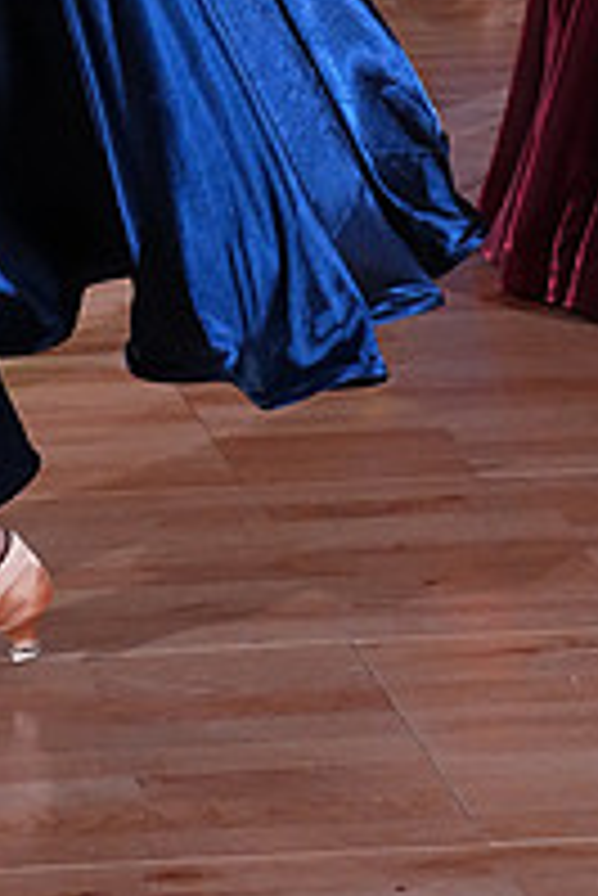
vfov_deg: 13.6
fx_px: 3557
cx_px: -223
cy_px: -396
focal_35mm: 143
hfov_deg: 9.4
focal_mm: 49
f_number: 5.6
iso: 5000
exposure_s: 1/400
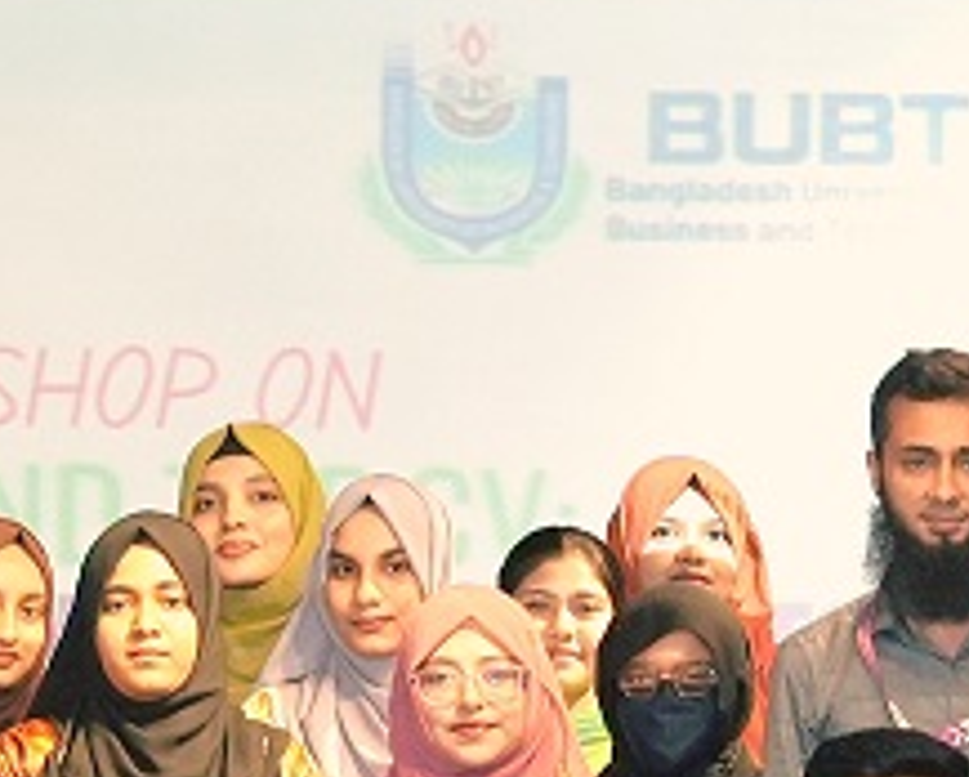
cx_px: 971
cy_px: 755
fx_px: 6344
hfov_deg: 8.7
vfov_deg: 7.0
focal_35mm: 221
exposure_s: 1/100
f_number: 4
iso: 800
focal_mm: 30
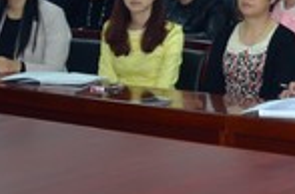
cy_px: -73
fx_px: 1168
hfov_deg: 13.3
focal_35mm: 143
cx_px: 494
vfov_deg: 9.3
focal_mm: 28
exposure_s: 1/60
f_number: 3.5
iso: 800
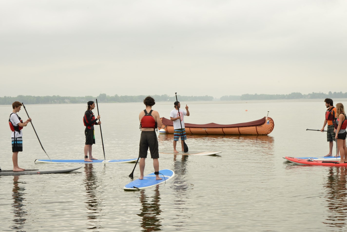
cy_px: 126
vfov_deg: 20.6
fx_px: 636
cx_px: 178
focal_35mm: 66
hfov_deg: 30.5
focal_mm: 58
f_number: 13
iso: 800
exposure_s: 1/200
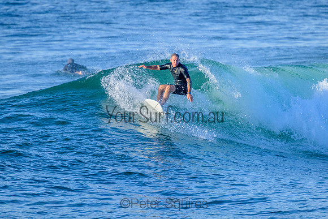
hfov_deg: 2.3
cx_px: 184
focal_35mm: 899
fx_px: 8188
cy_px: 116
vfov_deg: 1.5
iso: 2000
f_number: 11
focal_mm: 800
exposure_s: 1/2000
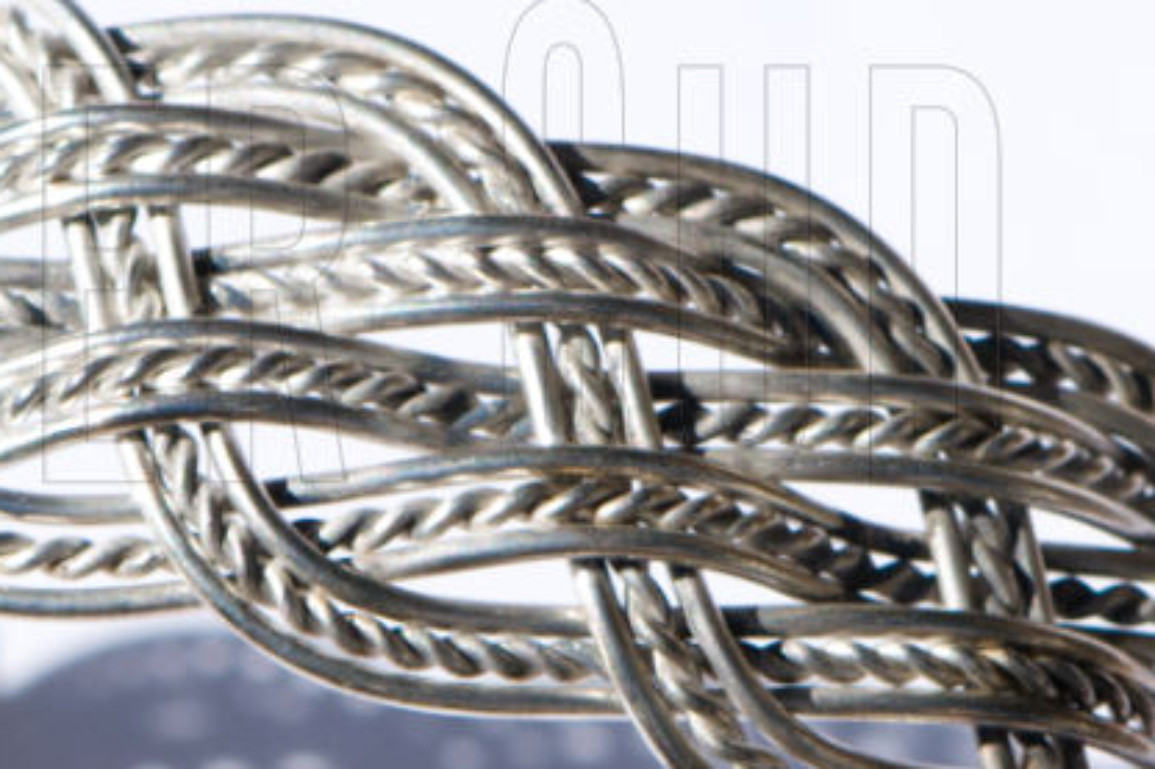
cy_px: 766
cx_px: 414
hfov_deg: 7.5
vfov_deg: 5.0
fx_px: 8854
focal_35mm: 276
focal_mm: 85
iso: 200
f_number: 5.6
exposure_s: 1/800
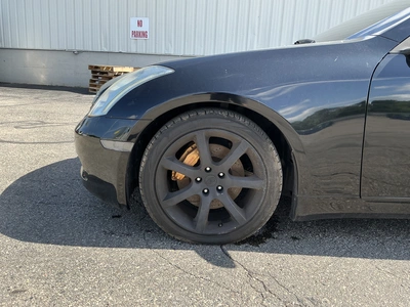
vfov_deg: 49.7
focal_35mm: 28
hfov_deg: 63.4
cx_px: 205
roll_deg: -2.6
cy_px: 154
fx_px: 332
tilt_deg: -11.1
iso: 25
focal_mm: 3
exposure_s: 1/446
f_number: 1.8
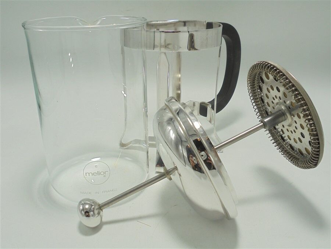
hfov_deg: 54.0
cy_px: 124
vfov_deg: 41.8
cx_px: 166
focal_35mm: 34
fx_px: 325
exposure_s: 1/80
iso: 100
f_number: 4
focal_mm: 6.1
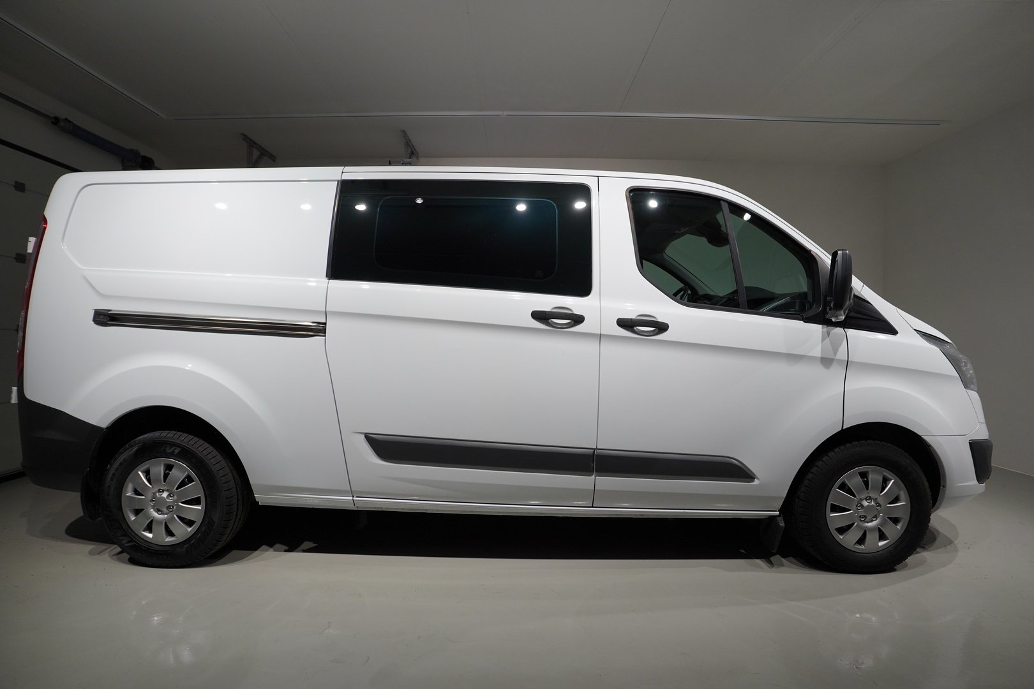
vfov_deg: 73.7
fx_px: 460
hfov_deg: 96.7
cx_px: 517
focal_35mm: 16
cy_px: 344
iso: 800
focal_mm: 16
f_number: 4
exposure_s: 1/160
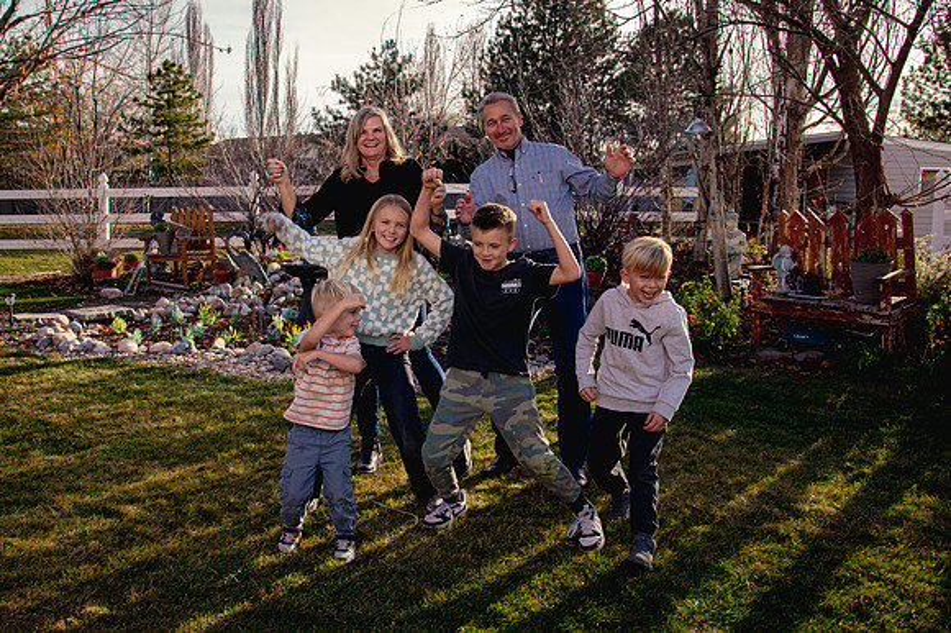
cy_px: 274
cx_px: 410
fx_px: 896
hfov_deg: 55.7
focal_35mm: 34
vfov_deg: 38.8
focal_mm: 27
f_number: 8
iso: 500
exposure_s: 1/320
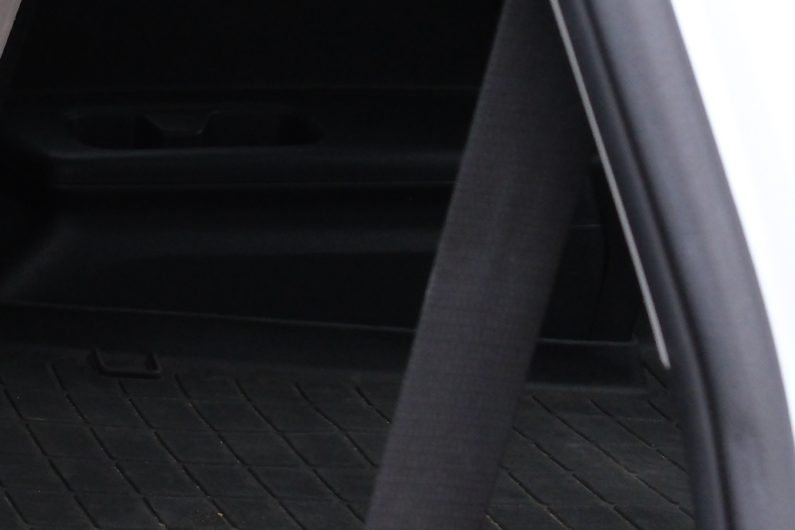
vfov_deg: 10.4
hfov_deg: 14.8
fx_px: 2870
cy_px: 548
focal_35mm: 130
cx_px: -365
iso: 1250
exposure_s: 1/220
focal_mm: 23
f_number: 5.6
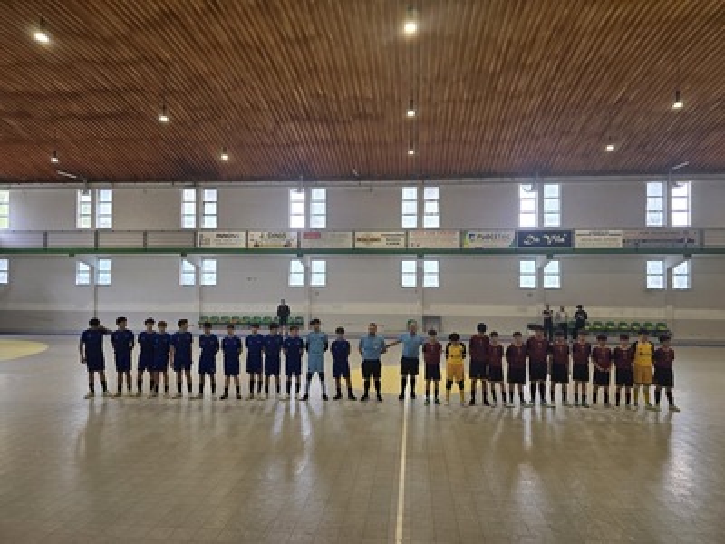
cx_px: 362
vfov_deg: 58.9
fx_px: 482
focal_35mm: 23
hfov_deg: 73.9
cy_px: 272
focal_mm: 6.3
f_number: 1.7
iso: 100
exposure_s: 1/180
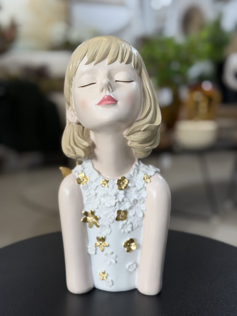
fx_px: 438
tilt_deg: -9.3
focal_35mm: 48
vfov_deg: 39.7
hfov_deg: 30.3
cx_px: 118
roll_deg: -1.1
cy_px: 158
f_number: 1.78
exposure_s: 1/120
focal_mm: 6.76
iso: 64
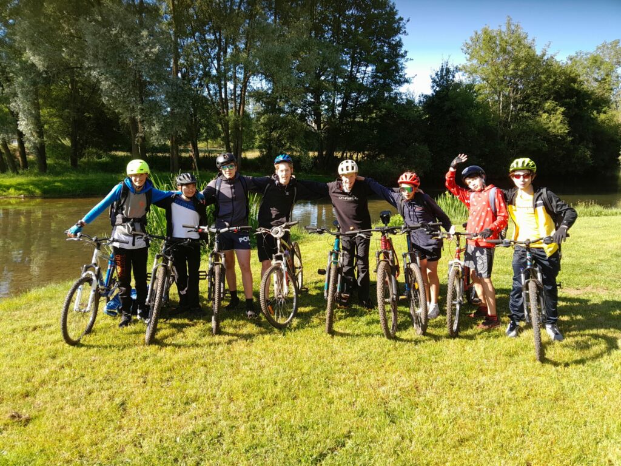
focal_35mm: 26
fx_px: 466
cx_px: 310
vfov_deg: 53.1
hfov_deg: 67.3
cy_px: 233
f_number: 1.8
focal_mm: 3.98
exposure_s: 1/139
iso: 40
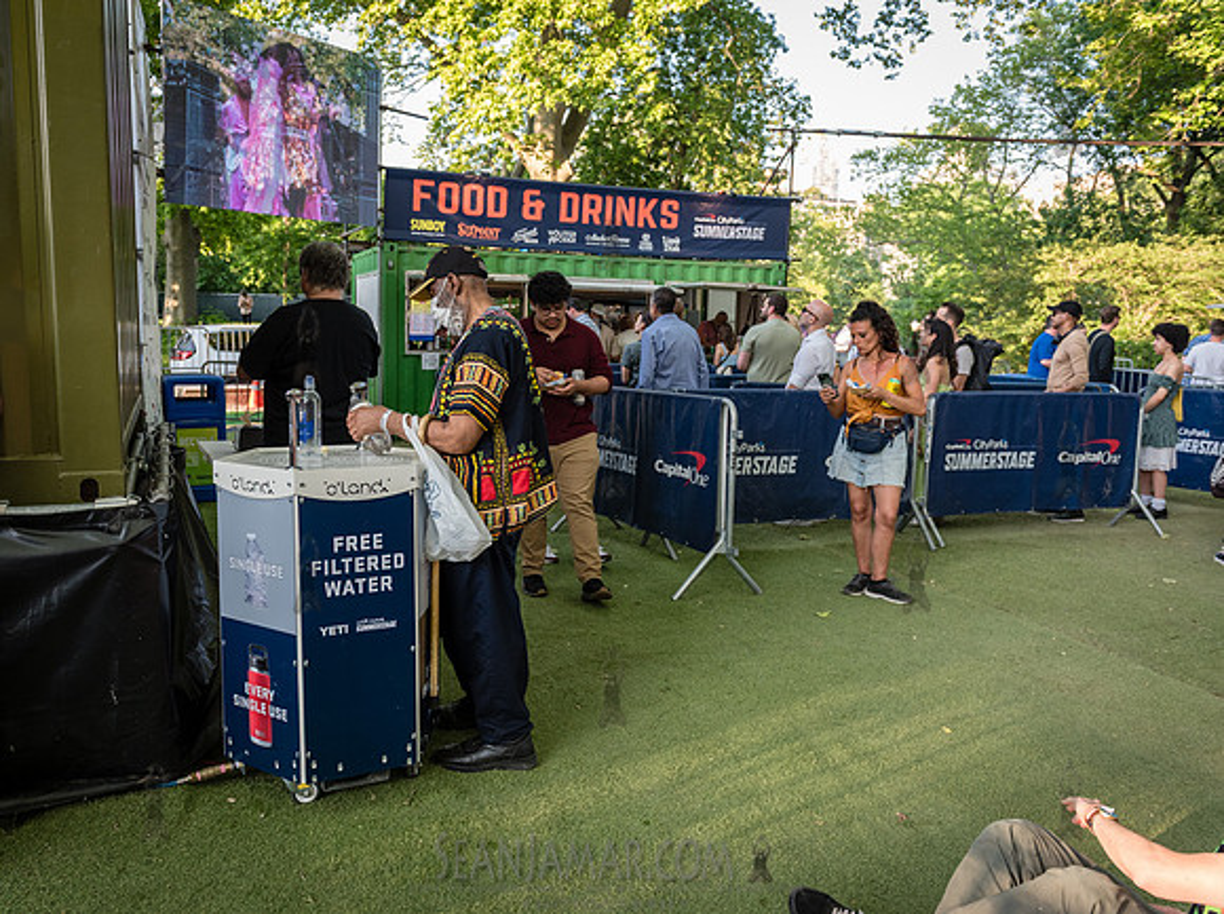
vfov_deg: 48.5
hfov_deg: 62.0
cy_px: 457
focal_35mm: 29
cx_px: 539
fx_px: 1014
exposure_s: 1/320
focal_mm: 26
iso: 800
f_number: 4
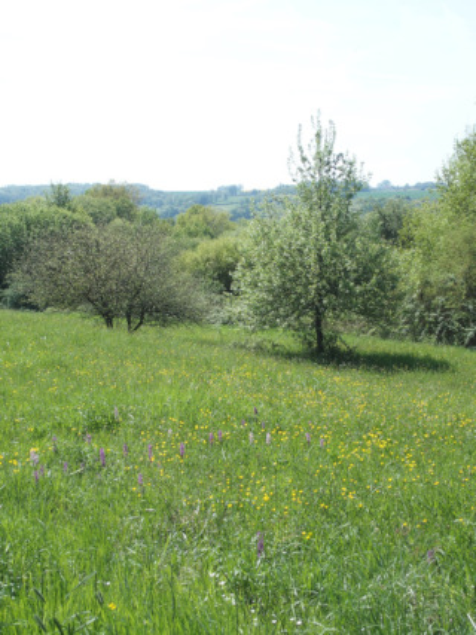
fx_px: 917
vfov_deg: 38.2
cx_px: 238
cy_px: 318
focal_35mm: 50
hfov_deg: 29.1
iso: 100
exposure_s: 1/640
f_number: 3.5
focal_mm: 10.8
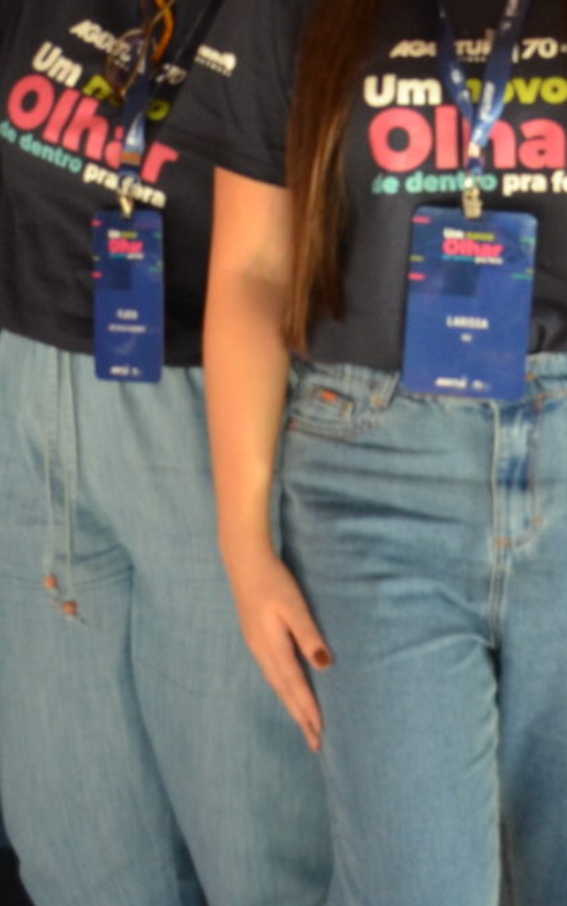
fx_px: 2866
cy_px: -73
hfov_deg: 11.2
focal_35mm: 116
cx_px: 559
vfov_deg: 17.4
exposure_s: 1/60
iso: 560
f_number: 4
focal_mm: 20
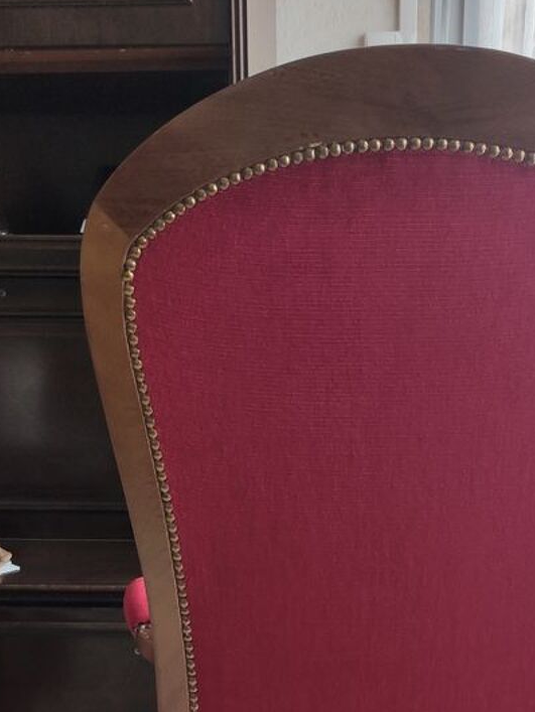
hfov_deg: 29.6
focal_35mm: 49
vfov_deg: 36.9
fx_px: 1009
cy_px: 613
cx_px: 319
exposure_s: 1/100
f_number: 1.75
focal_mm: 4.77
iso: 142
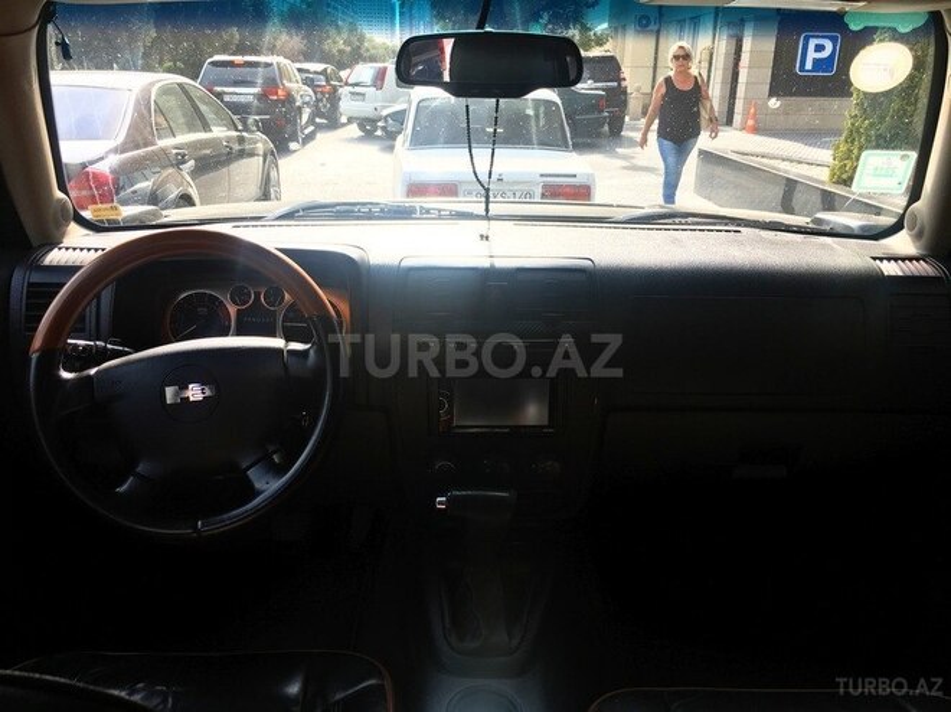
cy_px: 356
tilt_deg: -19.7
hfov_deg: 61.7
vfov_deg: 48.2
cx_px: 476
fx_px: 796
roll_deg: -1.2
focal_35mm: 29
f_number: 2.2
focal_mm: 4.15
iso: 25
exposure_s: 1/342
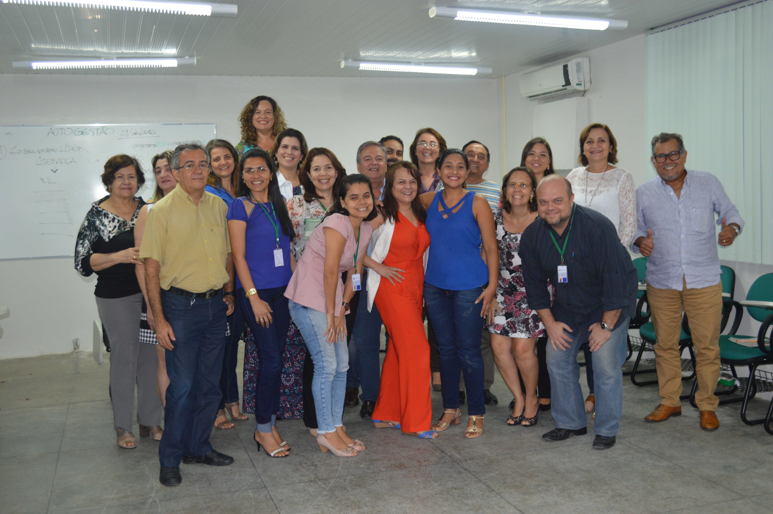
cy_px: 257
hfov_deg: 49.6
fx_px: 837
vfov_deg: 34.1
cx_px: 386
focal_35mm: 39
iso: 450
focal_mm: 26
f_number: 4.2
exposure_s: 1/60
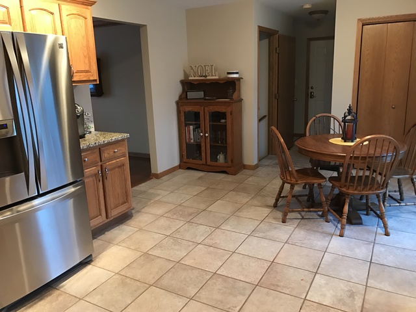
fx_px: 336
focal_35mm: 28
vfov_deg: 49.7
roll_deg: +1.5
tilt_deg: -14.0
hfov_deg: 63.4
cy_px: 156
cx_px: 208
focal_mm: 3.99
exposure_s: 1/13
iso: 100
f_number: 1.8
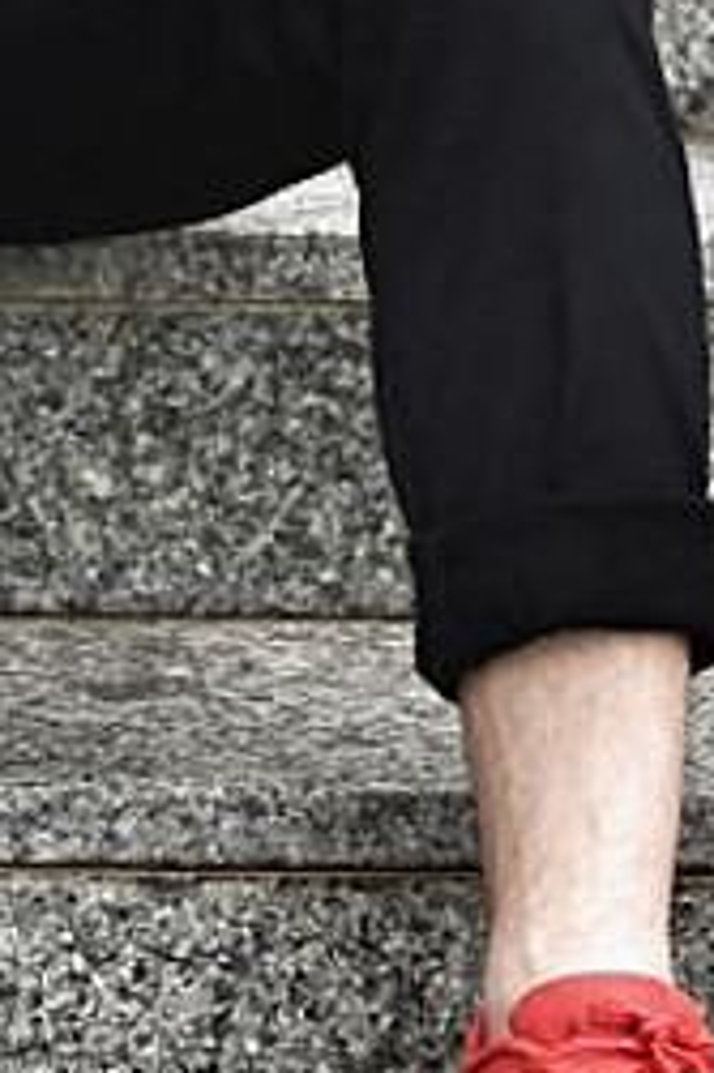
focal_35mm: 201
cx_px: -205
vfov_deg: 10.1
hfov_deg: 6.8
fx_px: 5988
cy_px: -229
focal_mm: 42
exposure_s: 1/800
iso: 200
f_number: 2.8
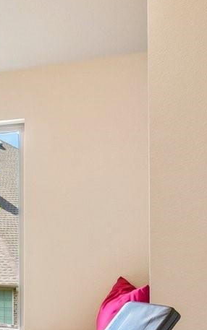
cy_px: 229
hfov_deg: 13.5
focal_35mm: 73
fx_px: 658
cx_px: -276
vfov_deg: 28.0
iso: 400
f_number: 8
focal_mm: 16
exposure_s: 1/20
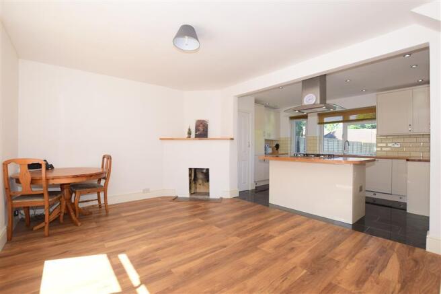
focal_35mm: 15
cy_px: 147
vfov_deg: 77.3
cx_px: 220
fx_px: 184
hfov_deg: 100.4
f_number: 7.1
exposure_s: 1/60
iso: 200
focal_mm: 10
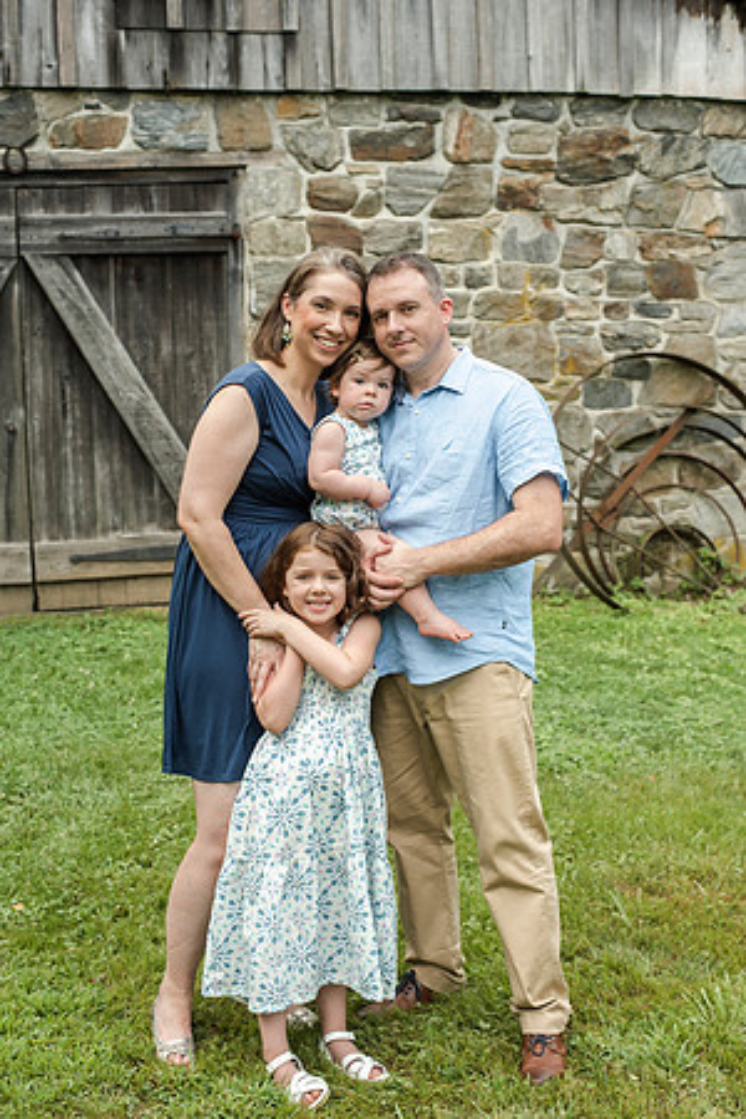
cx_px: 373
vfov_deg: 39.6
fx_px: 1554
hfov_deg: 27.0
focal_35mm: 50
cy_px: 560
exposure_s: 1/1250
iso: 640
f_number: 4.5
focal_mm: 50
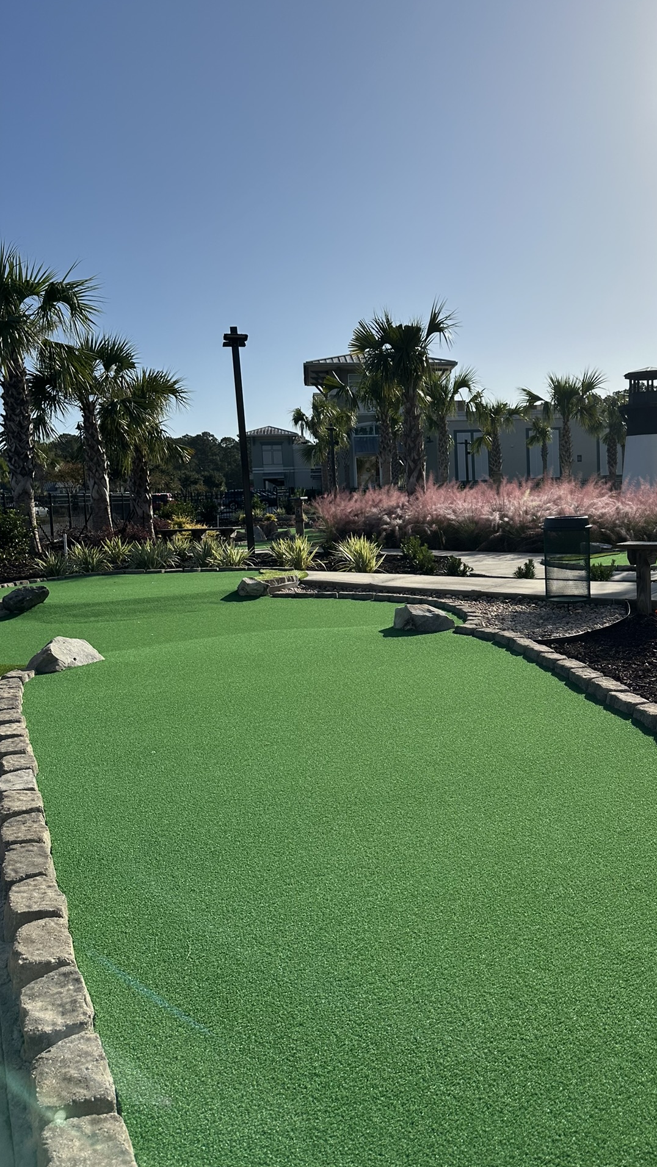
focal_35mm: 28
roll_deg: +1.5
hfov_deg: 40.7
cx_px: 464
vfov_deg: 67.9
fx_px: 867
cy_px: 549
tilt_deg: -3.2
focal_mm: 6.86
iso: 80
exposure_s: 1/9709
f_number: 1.78
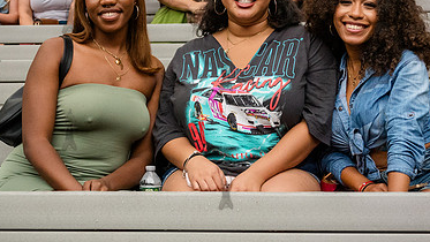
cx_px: 225
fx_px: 1106
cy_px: 59
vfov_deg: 12.5
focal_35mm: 97
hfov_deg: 22.0
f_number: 4
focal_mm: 42
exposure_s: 1/400
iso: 3200
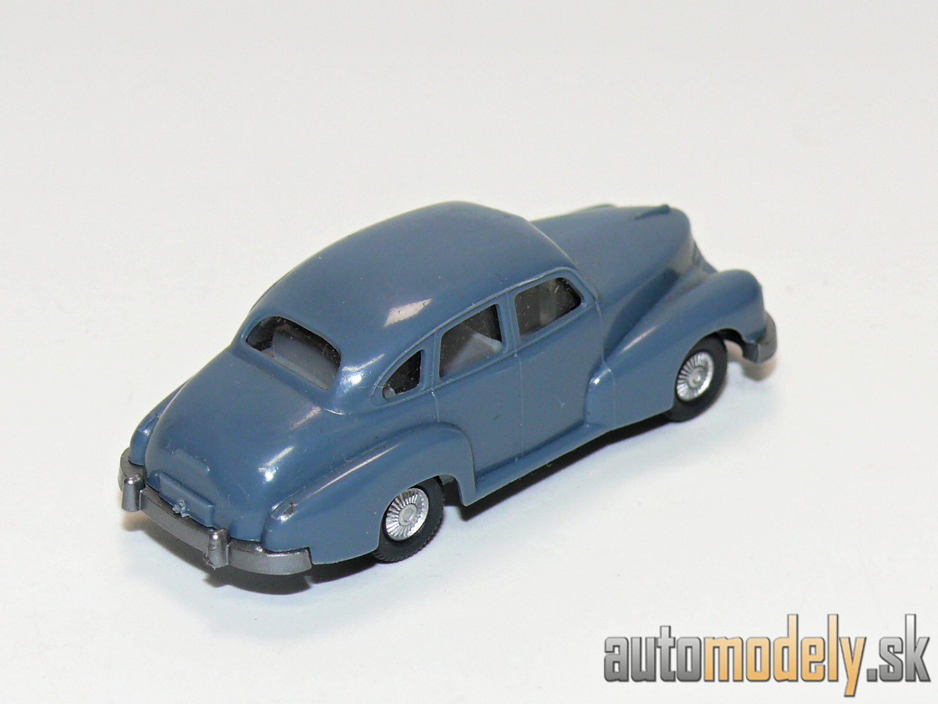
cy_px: 352
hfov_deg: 14.7
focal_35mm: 134
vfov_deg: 11.1
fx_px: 3631
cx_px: 469
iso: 100
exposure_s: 1/30
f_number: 4
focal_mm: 15.9
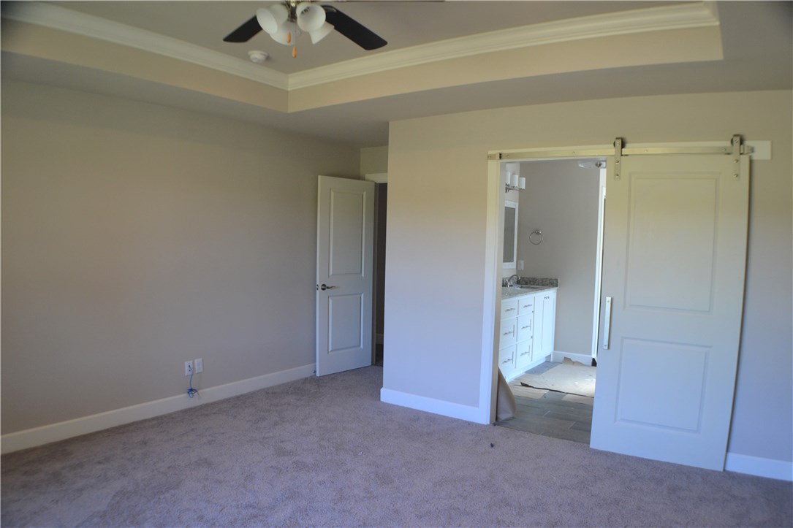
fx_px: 661
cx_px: 396
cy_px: 264
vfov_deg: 43.6
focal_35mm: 30
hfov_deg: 61.9
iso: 400
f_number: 3.8
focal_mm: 20
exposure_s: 1/60
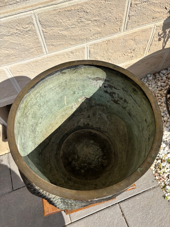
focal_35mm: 26
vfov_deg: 67.3
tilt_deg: -60.0
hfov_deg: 53.1
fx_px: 170
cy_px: 114
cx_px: 85
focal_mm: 5.96
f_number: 1.6
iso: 50
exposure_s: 1/4255
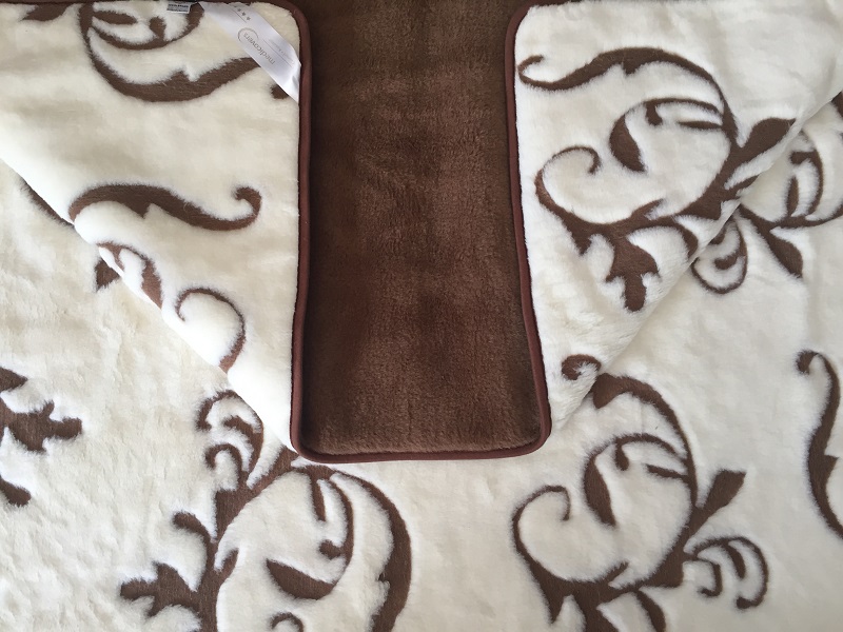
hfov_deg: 61.7
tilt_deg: -81.1
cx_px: 422
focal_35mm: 29
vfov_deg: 48.2
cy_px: 316
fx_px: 706
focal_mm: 4.15
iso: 40
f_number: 2.2
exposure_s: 1/33
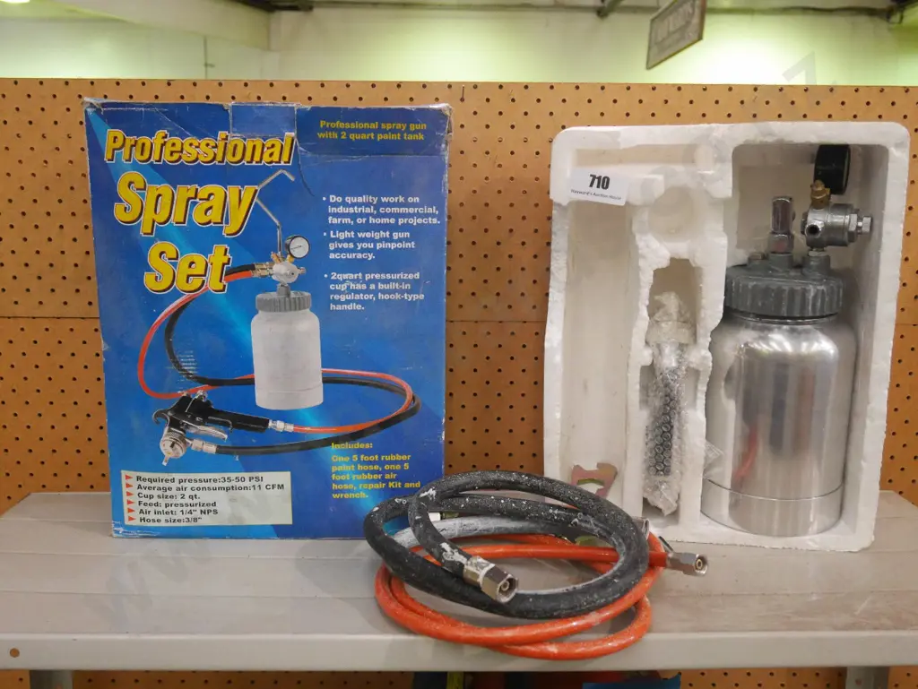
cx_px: 459
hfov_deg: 53.9
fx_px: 902
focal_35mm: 34
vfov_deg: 41.8
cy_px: 344
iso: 3200
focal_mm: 17
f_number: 4.1
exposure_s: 1/100
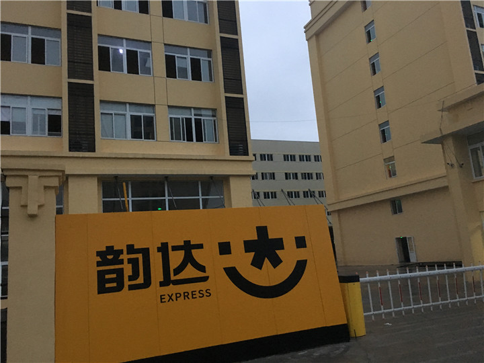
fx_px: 405
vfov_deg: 48.2
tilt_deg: +11.9
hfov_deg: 61.7
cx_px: 242
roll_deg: +4.2
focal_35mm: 29
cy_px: 182
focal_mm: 4.15
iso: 250
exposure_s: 1/17
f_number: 2.2
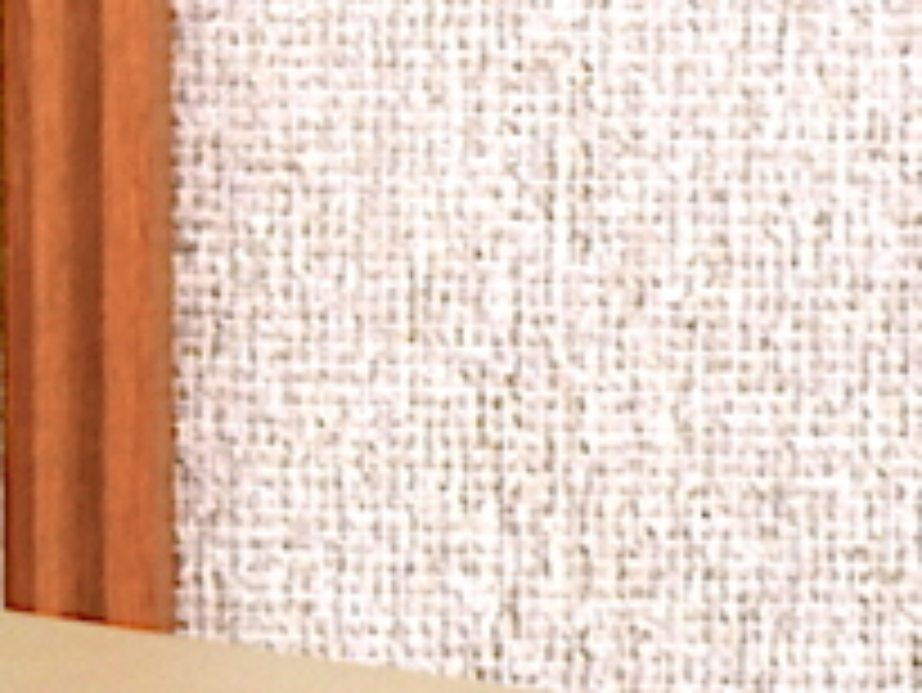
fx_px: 14365
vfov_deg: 2.7
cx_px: 265
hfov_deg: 3.7
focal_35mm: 539
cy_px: 1310
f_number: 5.1
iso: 200
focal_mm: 20.6
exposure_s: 1/4
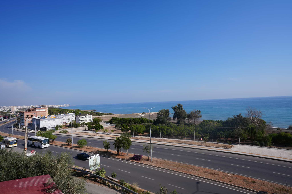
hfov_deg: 86.9
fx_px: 154
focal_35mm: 19
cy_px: 97
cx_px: 146
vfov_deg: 64.5
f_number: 10
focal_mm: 19
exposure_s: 1/200
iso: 100
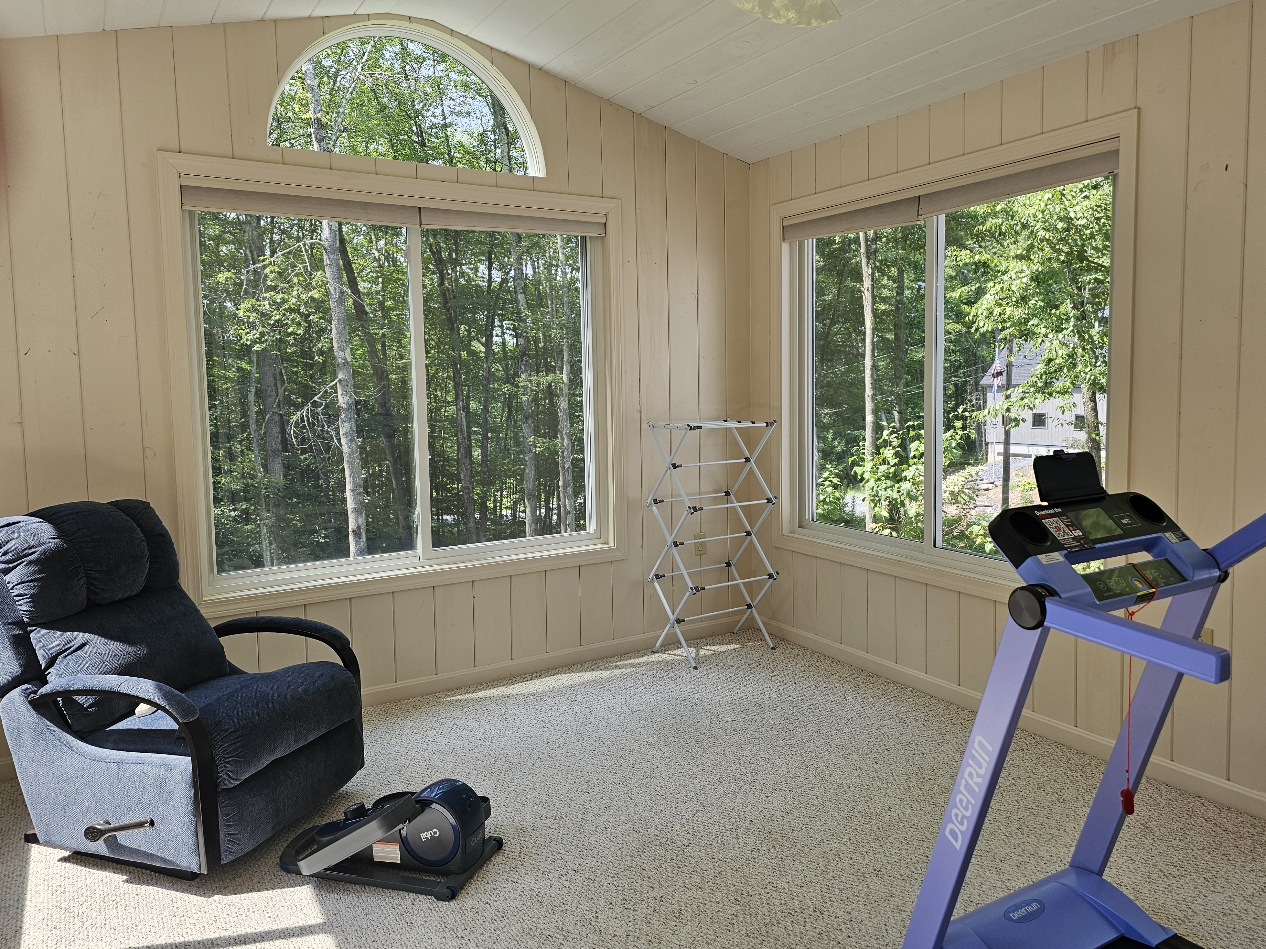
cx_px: 667
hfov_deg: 69.3
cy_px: 444
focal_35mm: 25
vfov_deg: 54.8
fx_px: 914
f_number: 1.7
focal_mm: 6.3
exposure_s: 1/180
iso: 50
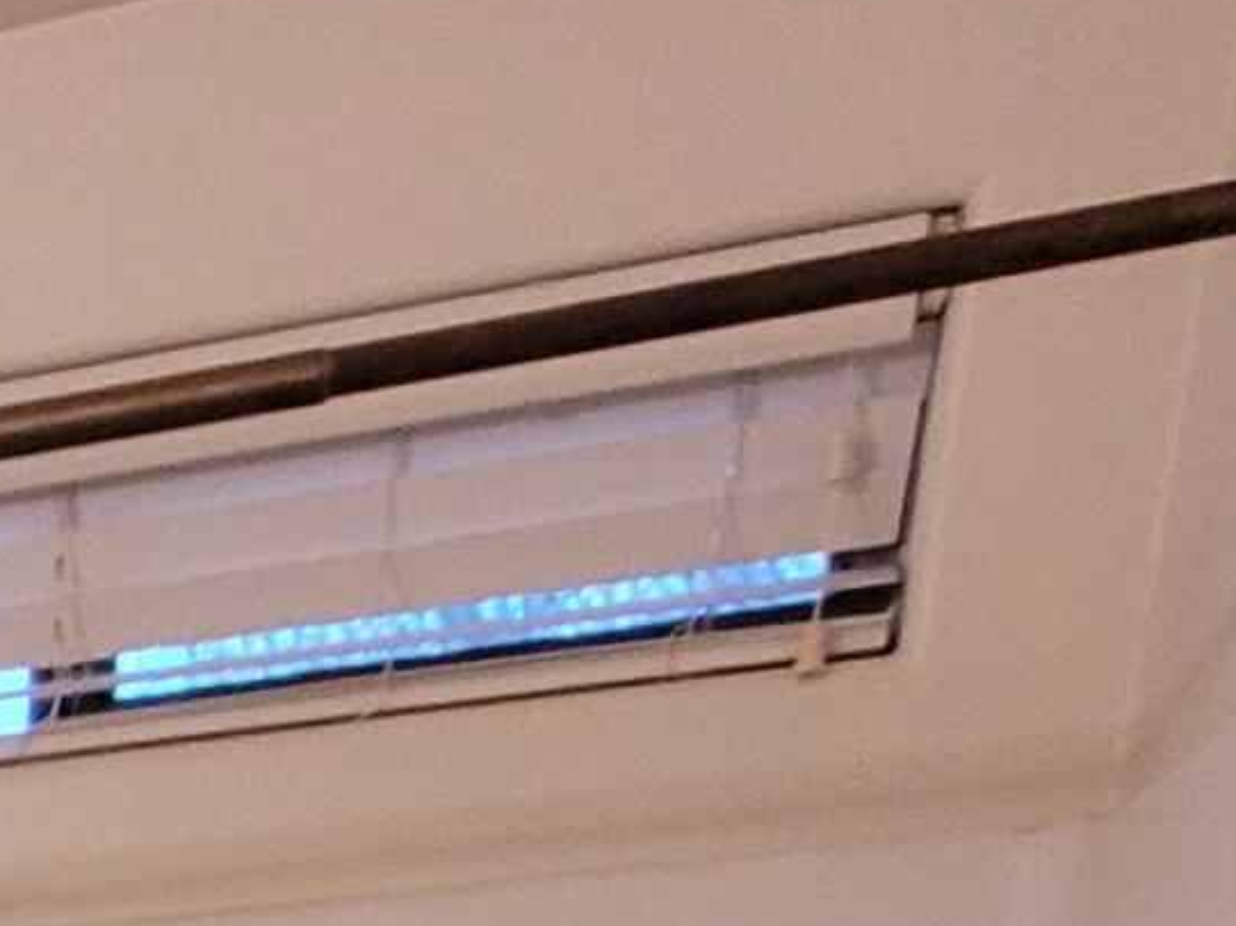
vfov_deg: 14.2
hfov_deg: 21.1
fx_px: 2570
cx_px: -798
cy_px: 2206
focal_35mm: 72
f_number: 2.2
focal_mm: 1.74
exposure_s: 1/60
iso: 250
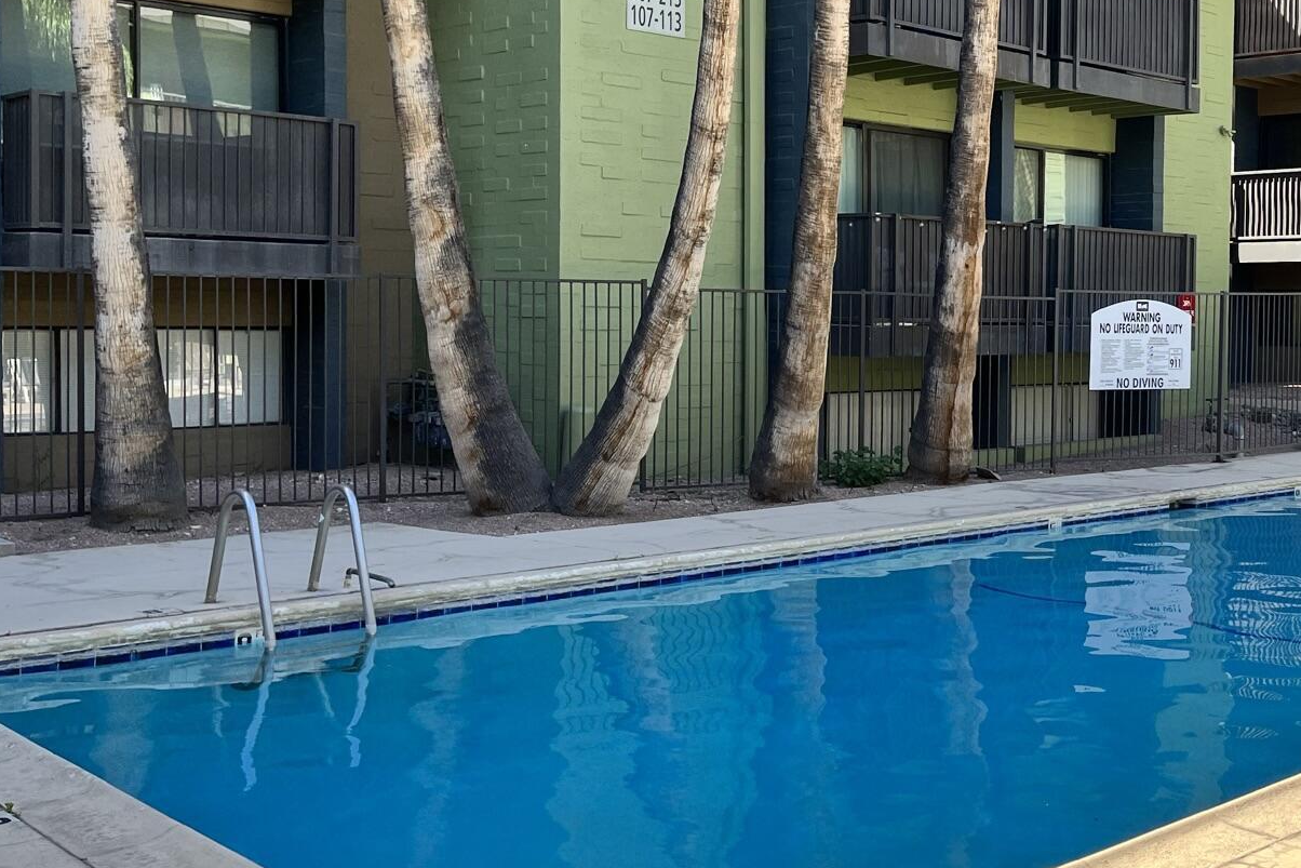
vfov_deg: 29.2
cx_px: 1085
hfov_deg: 40.5
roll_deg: -0.5
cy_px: 332
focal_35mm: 46
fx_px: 1662
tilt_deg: -2.0
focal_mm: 5.1
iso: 50
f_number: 1.6
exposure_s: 1/653
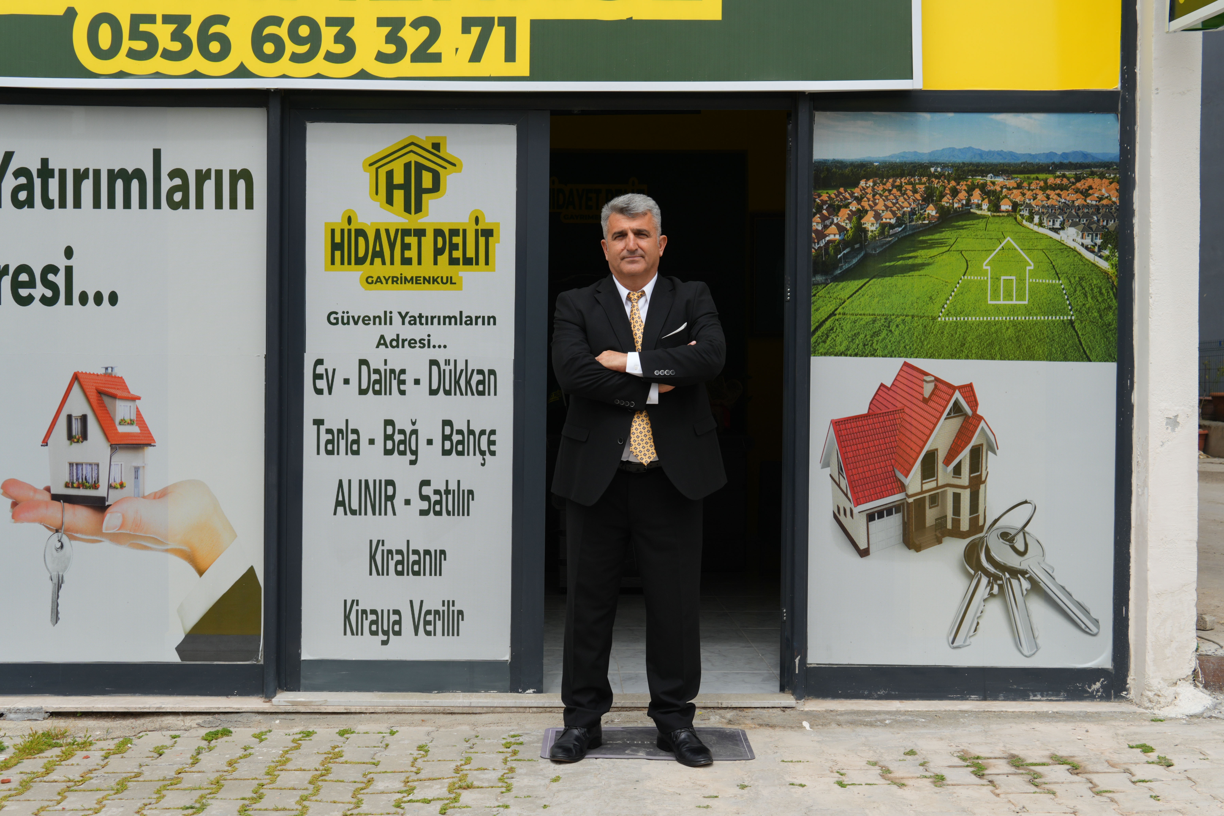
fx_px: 1530
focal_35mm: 45
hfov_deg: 43.6
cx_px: 612
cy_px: 408
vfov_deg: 29.9
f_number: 8
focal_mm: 30
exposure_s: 1/160
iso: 100
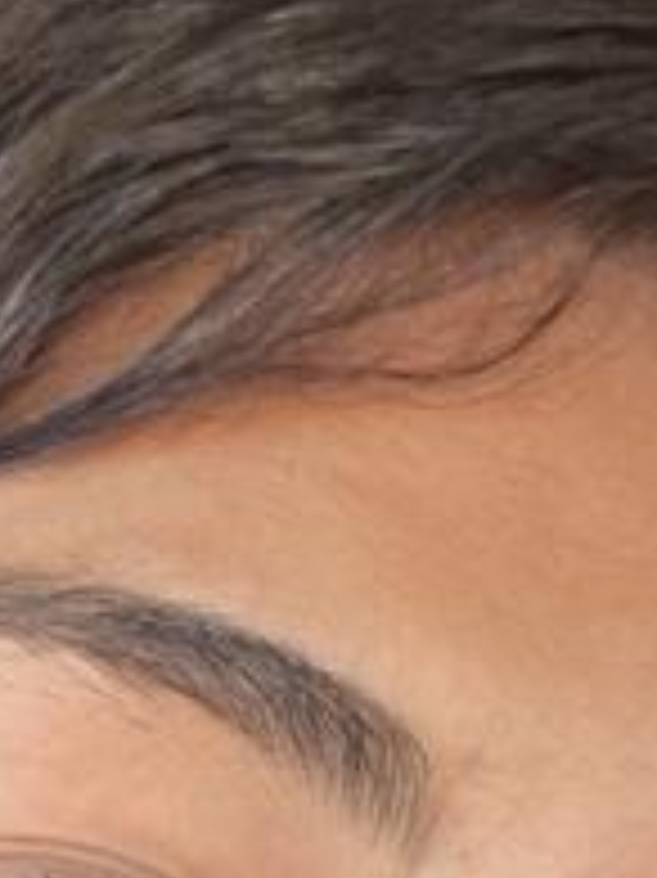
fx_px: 3116
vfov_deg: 14.1
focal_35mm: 123
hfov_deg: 12.0
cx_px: 176
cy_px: 1598
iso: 100
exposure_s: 1/66
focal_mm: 2.71
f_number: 2.2
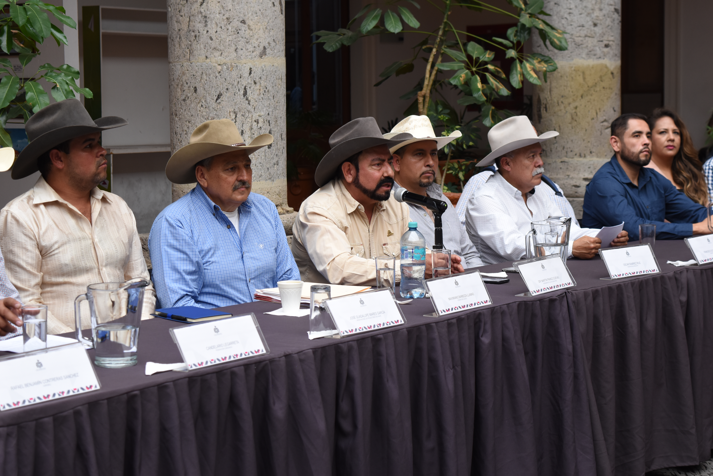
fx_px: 1545
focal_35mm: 78
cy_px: 238
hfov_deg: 26.0
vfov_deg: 17.5
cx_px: 356
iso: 400
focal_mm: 52
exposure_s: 1/125
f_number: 5.6
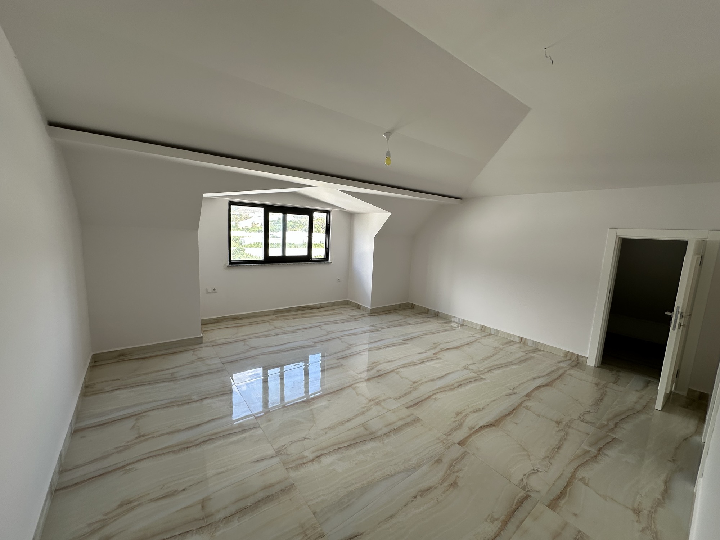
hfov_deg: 102.1
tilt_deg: -7.7
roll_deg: -2.9
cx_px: 360
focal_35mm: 14
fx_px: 291
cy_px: 270
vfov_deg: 85.7
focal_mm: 2.22
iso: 40
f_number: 2.2
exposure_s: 1/125
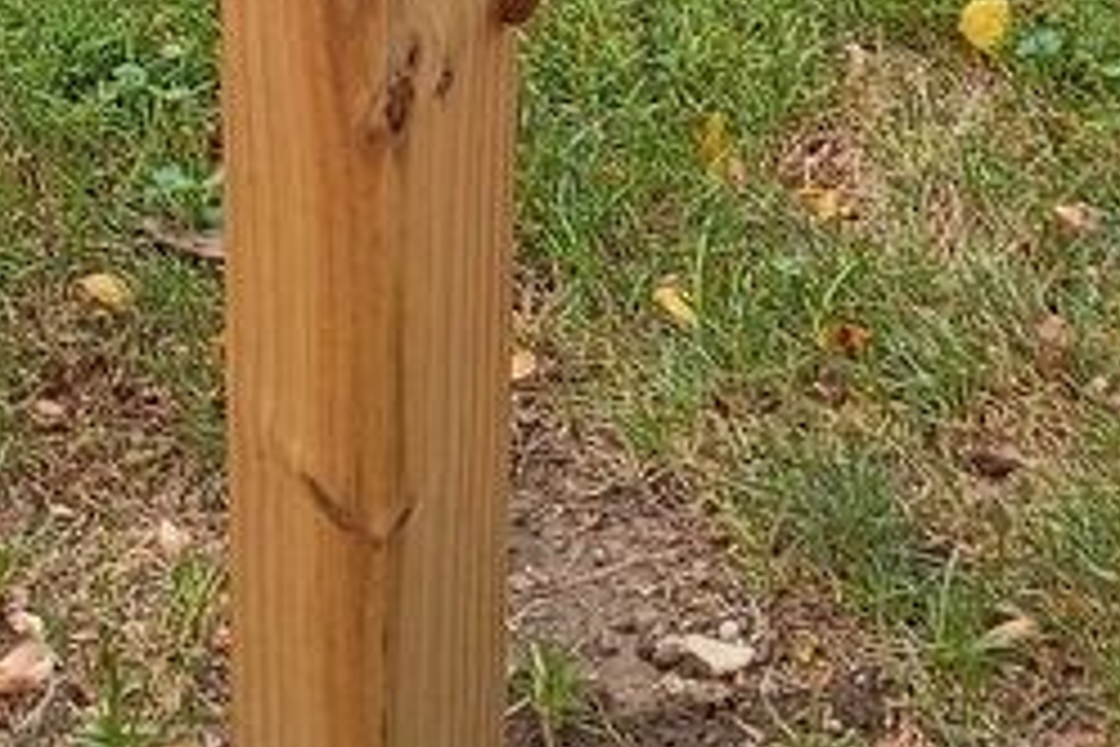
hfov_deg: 21.0
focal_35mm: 97
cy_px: -824
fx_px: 3018
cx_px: 513
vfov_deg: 12.2
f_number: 1.8
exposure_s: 1/128
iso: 100
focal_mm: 4.27
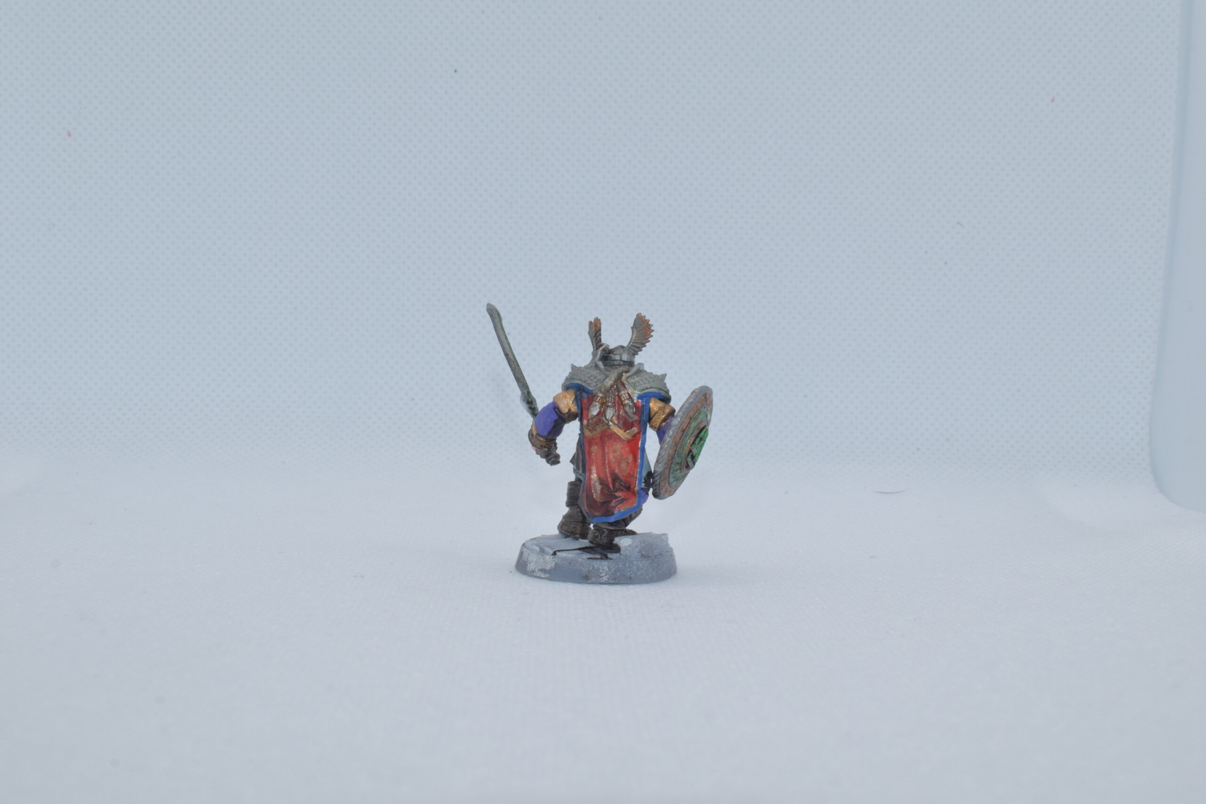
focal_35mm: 52
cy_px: 402
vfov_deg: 25.8
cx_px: 603
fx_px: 1759
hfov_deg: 37.8
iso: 800
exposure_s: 1/125
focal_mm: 35
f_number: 20
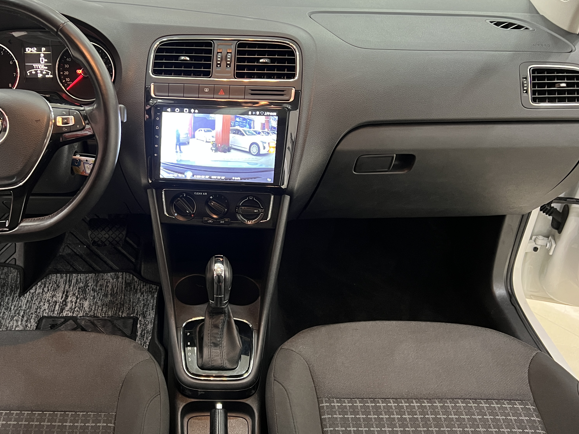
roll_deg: +0.5
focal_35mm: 35
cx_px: 199
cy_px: 247
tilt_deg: -34.6
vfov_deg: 40.6
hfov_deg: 51.8
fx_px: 585
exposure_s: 1/33
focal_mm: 5.7
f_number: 1.5
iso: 500
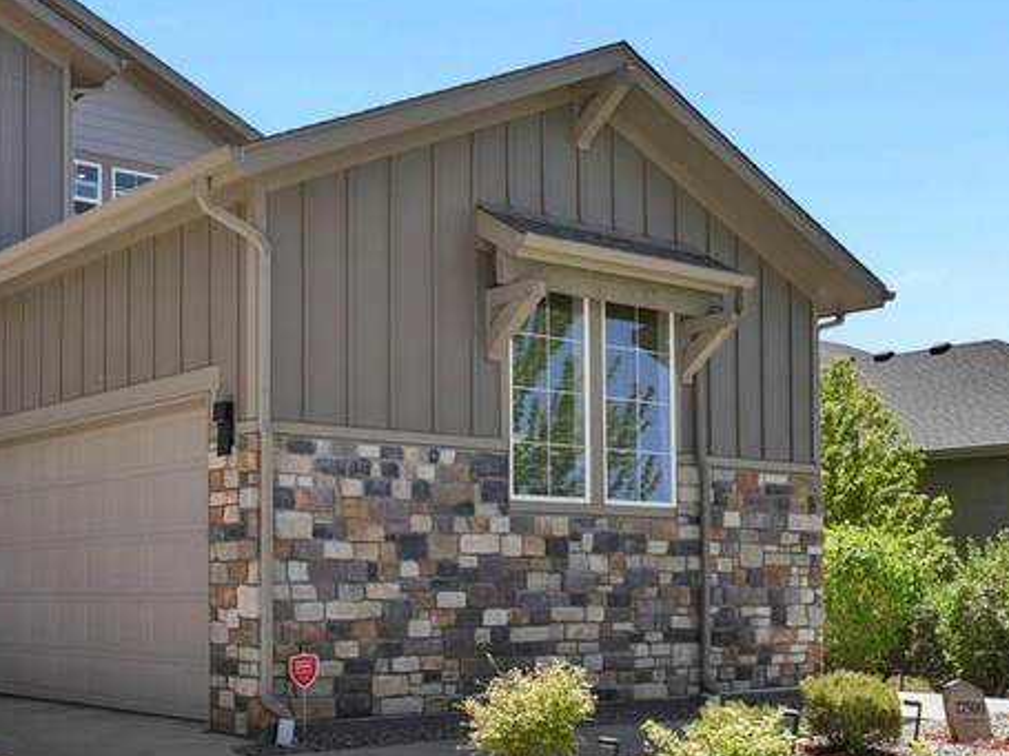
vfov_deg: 31.1
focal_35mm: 46
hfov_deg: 40.5
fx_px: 1340
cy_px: 540
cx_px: 297
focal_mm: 17
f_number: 8
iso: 100
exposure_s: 1/60
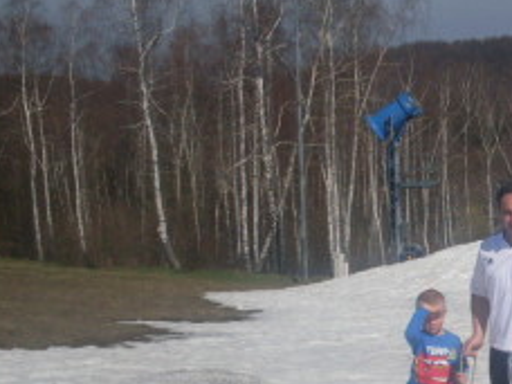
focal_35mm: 80
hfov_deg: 23.4
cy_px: 341
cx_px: 514
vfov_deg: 18.2
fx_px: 1183
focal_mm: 6.3
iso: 80
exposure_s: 1/500
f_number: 8.4
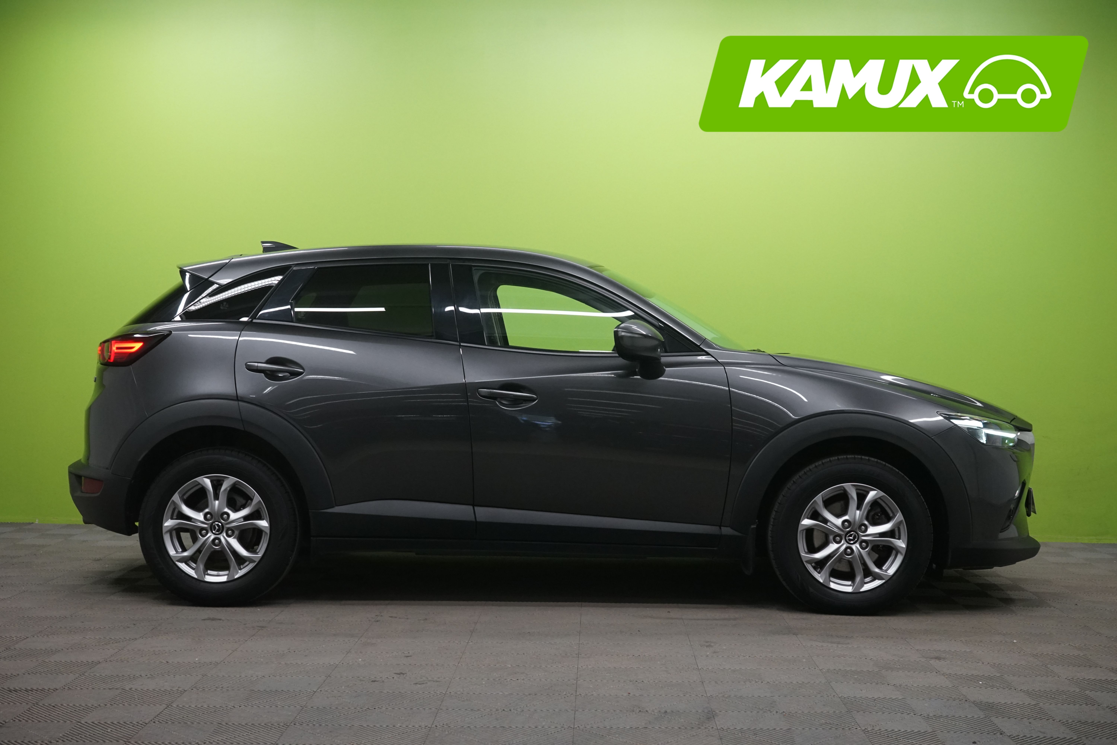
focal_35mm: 46
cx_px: 558
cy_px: 372
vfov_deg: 29.2
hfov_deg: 42.7
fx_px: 1427
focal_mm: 46
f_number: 9
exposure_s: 1/25
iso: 2000
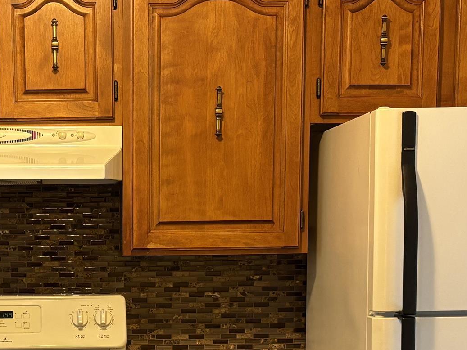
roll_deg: +0.6
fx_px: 1039
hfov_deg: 24.8
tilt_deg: -6.2
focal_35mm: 77
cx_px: 68
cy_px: 338
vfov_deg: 18.7
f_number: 1.6
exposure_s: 1/60
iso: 200
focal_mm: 5.96
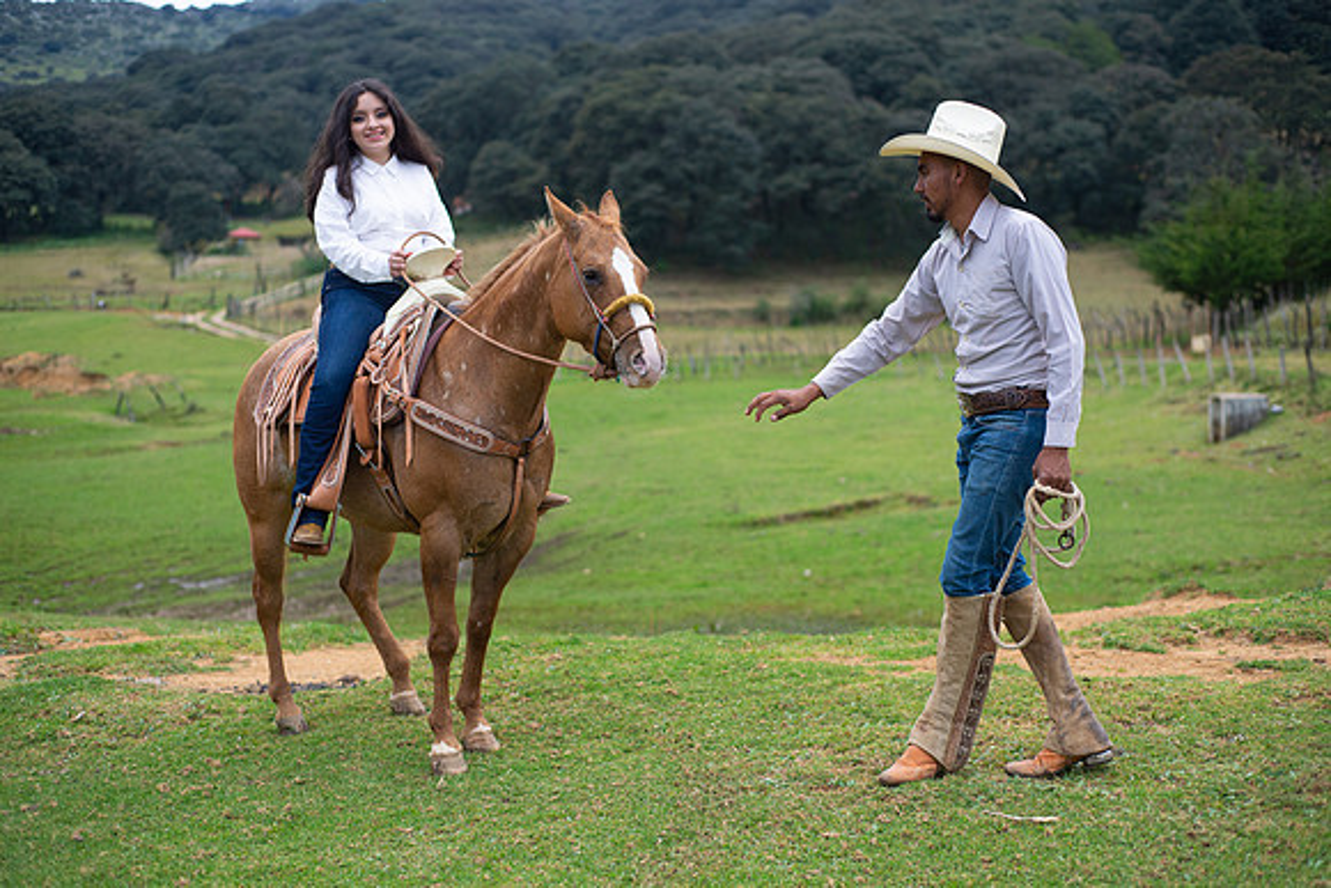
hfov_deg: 39.6
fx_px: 1849
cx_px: 666
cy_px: 444
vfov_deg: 27.0
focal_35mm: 50
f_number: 2.8
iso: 400
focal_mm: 50
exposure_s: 1/800
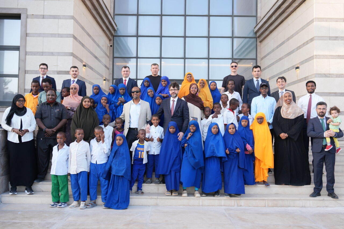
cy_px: 114
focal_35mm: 35
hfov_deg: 54.4
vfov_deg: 37.8
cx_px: 172
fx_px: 334
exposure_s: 1/400
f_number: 2.8
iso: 250
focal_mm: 35
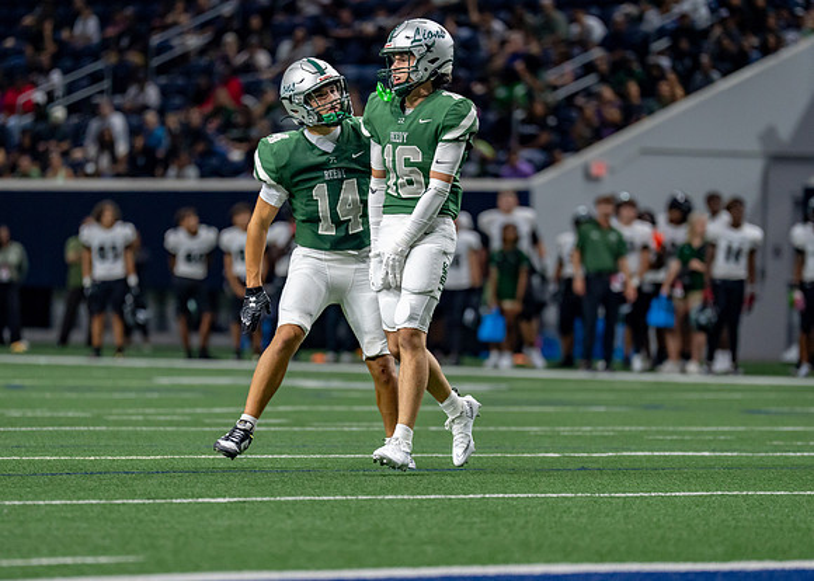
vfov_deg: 5.1
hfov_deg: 7.2
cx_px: 414
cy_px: 368
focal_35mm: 281
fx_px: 6487
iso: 1600
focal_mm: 200
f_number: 2.8
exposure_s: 1/1000
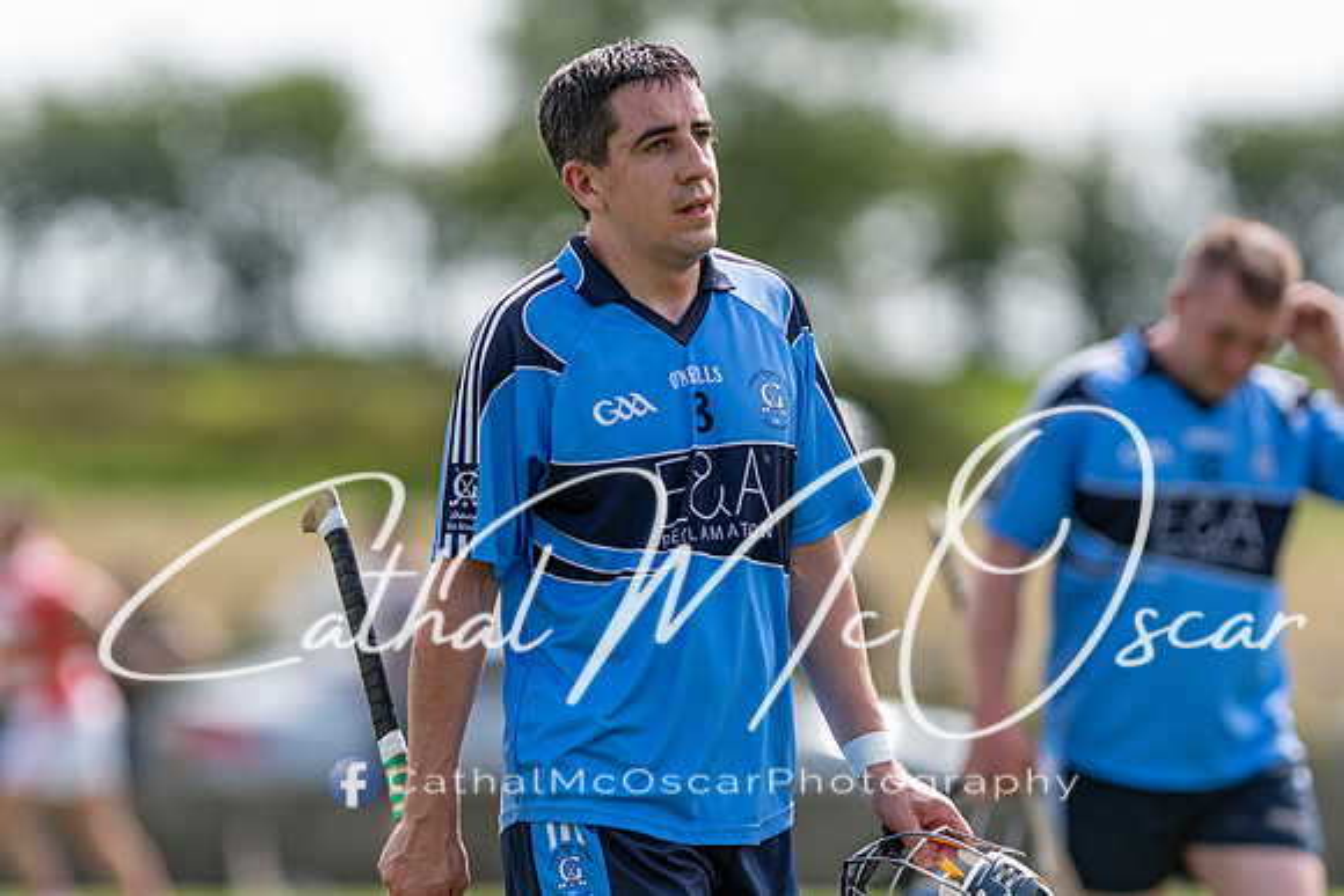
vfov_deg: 2.8
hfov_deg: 4.2
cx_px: 672
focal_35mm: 490
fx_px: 18299
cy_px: 448
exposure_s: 1/1600
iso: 110
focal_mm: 300
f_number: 2.8
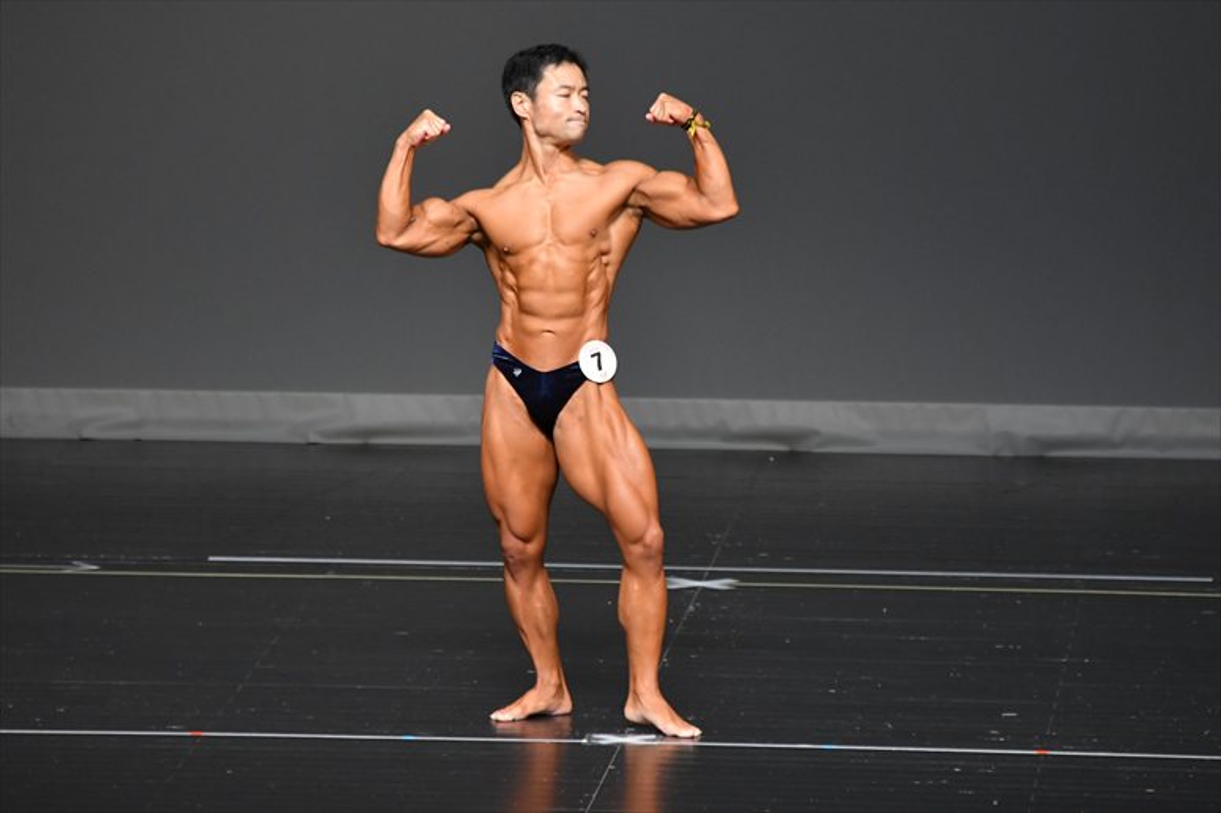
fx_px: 12713
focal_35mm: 375
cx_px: 610
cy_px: 406
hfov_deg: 5.5
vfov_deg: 3.7
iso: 2500
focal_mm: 250
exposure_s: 1/400
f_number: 5.6
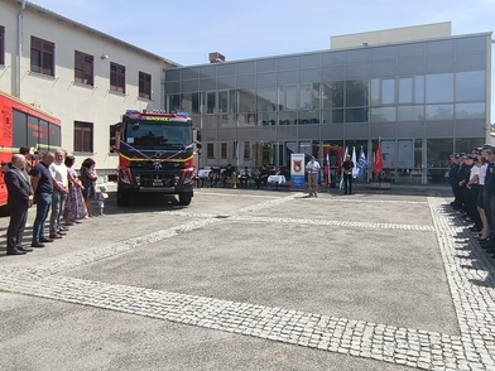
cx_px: 263
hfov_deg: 73.8
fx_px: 329
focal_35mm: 23
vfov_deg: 58.7
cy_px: 160
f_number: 2.2
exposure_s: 1/1634
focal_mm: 1.65
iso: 50
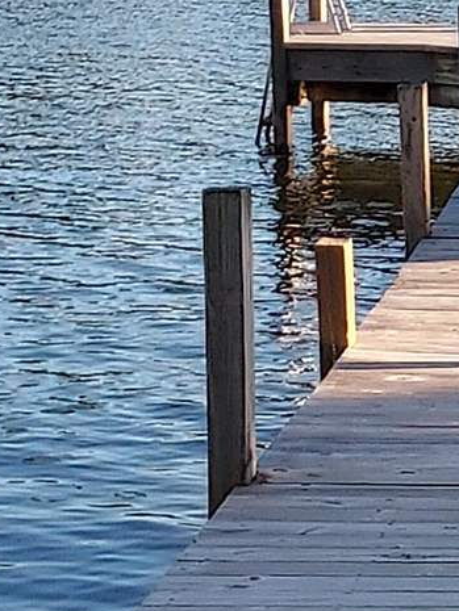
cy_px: 648
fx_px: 2103
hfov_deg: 11.7
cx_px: 785
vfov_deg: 16.1
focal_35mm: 119
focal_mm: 4.6
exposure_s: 1/342
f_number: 1.8
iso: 40
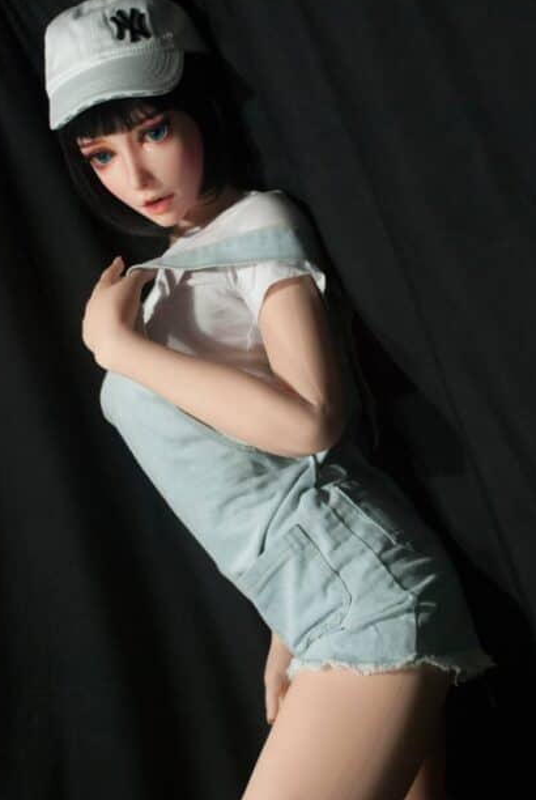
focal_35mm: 69
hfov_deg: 19.9
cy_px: 508
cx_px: 294
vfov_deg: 29.2
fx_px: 1528
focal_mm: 35
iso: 500
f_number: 4.5
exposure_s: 1/30
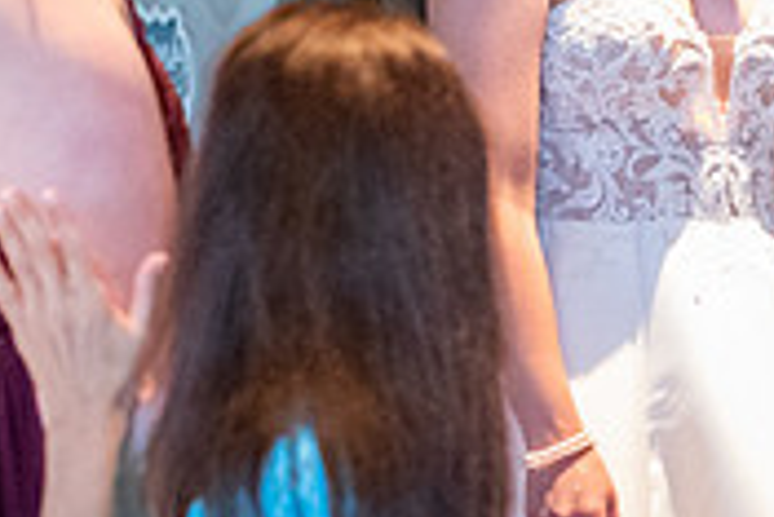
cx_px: 1128
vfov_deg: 4.0
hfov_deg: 5.9
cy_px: -2
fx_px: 7488
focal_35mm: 348
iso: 10000
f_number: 2.8
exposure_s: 1/400
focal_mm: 70
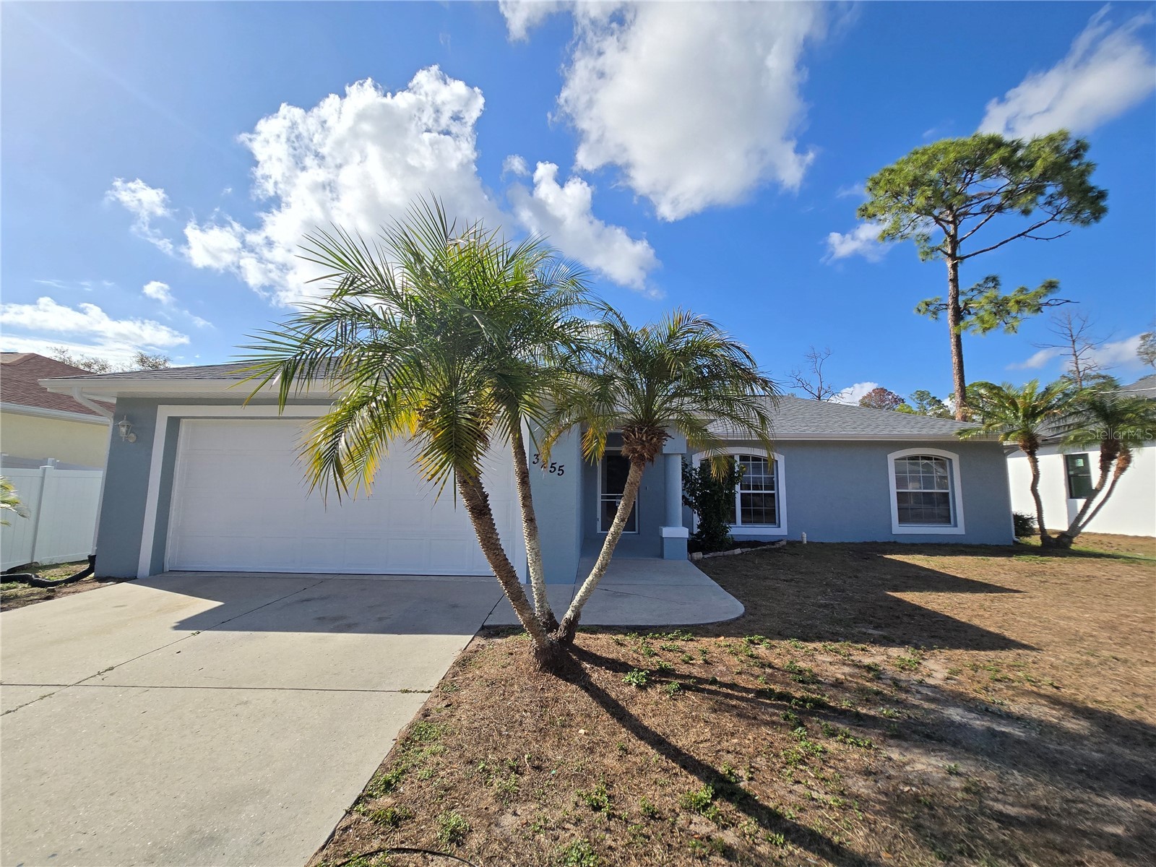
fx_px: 434
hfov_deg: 106.2
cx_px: 578
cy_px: 434
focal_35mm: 13
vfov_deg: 89.9
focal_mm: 2.2
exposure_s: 1/2805
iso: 50
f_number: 2.2
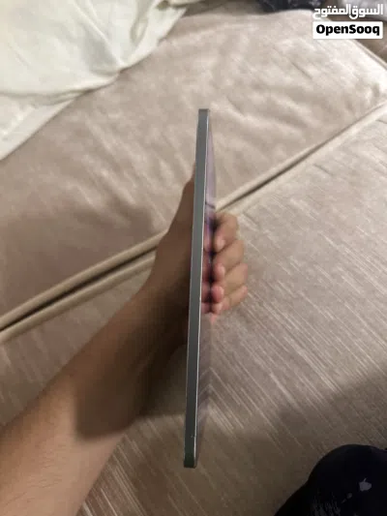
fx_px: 358
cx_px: 194
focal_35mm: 24
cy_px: 258
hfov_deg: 56.8
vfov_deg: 71.6
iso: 500
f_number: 1.78
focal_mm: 6.86
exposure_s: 1/50
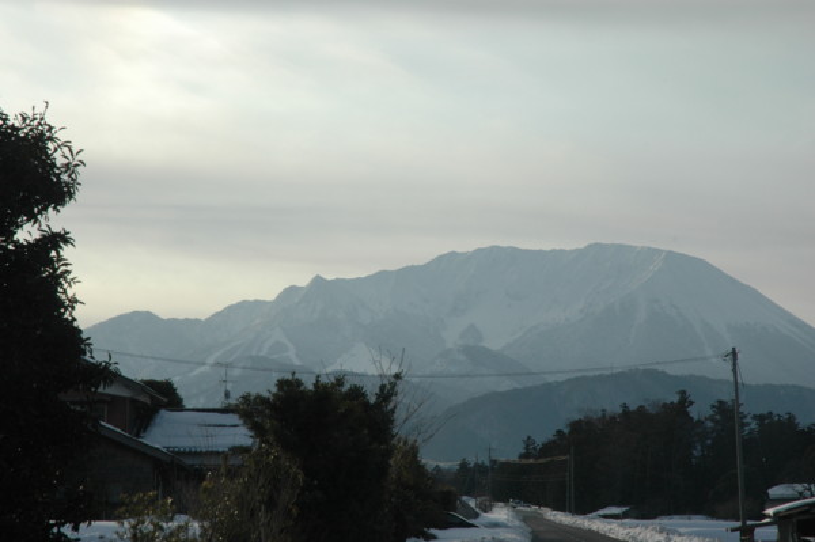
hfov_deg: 19.5
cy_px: 271
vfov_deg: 13.0
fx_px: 2375
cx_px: 408
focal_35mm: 105
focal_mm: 70
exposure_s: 1/640
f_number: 13
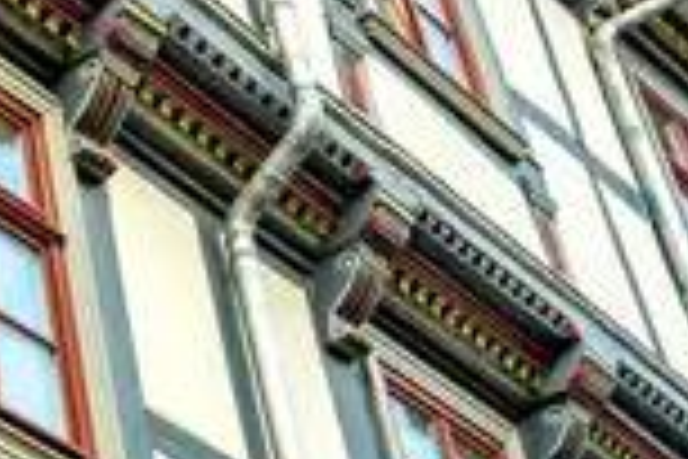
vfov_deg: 11.9
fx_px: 2140
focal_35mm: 112
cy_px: -135
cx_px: -331
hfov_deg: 16.7
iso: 320
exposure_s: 1/350
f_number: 9.5
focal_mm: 24
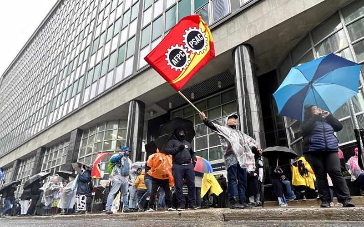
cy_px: 162
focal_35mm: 19
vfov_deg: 59.8
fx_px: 188
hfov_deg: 87.7
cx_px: 202
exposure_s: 1/100
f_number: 2.2
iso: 50
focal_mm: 2.22
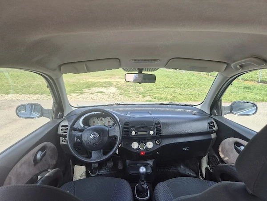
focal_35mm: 23
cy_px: 100
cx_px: 134
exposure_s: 1/455
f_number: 1.8
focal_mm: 5.4
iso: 25
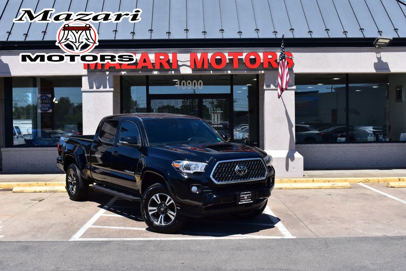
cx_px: 203
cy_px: 136
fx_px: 507
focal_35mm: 45
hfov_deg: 43.6
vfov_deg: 29.8
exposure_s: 1/500
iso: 360
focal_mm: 30
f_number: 11
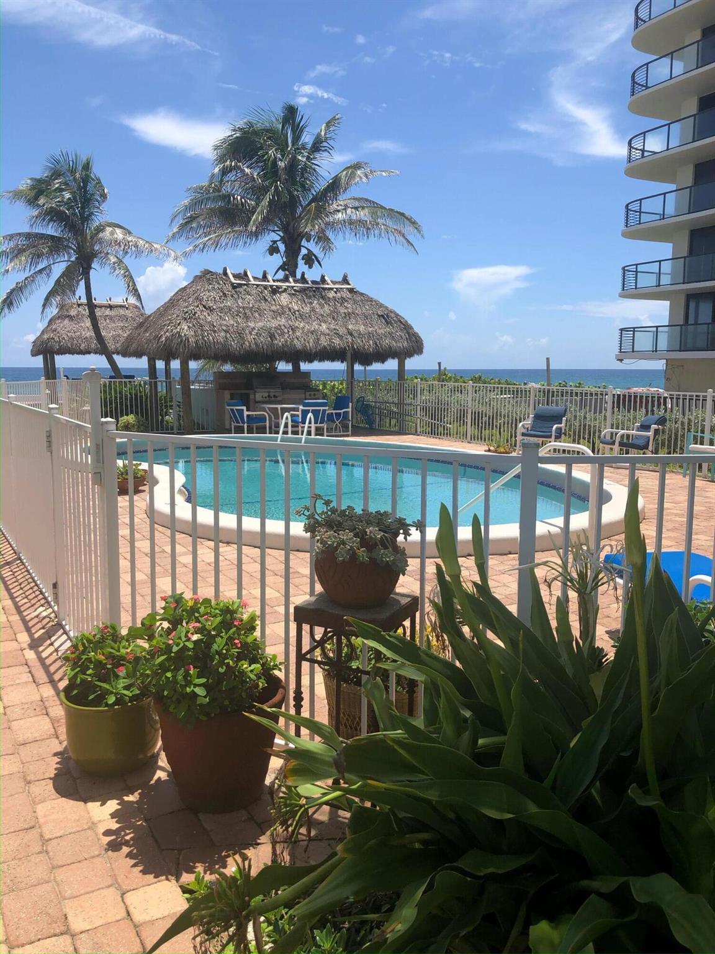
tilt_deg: -6.0
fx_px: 771
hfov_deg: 49.7
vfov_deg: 63.4
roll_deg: -1.2
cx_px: 358
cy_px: 477
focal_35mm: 28
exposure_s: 1/2208
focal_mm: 4
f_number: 1.8
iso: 20
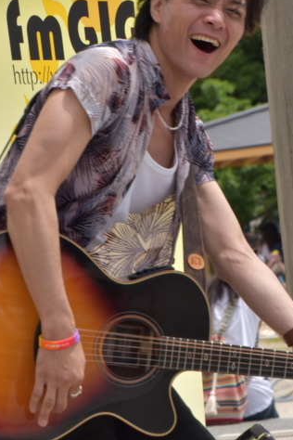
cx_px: 236
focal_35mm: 279
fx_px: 3406
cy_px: 203
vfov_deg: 7.4
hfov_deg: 4.9
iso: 200
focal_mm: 110
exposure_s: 1/400
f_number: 10
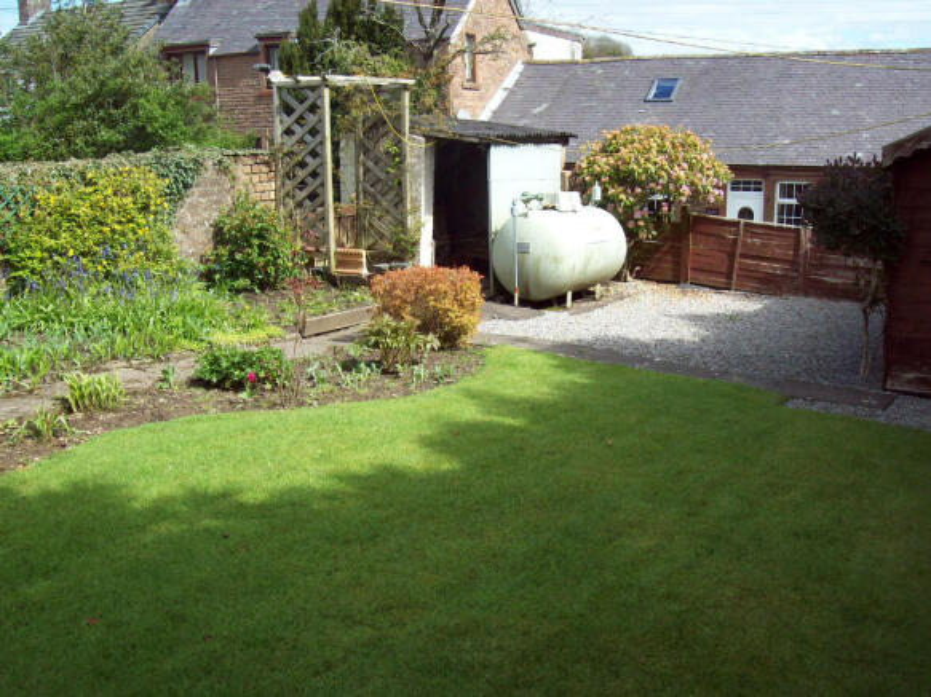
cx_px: 466
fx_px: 968
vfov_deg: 39.6
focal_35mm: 36
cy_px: 348
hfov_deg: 51.4
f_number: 4.8
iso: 80
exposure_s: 1/303
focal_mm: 6
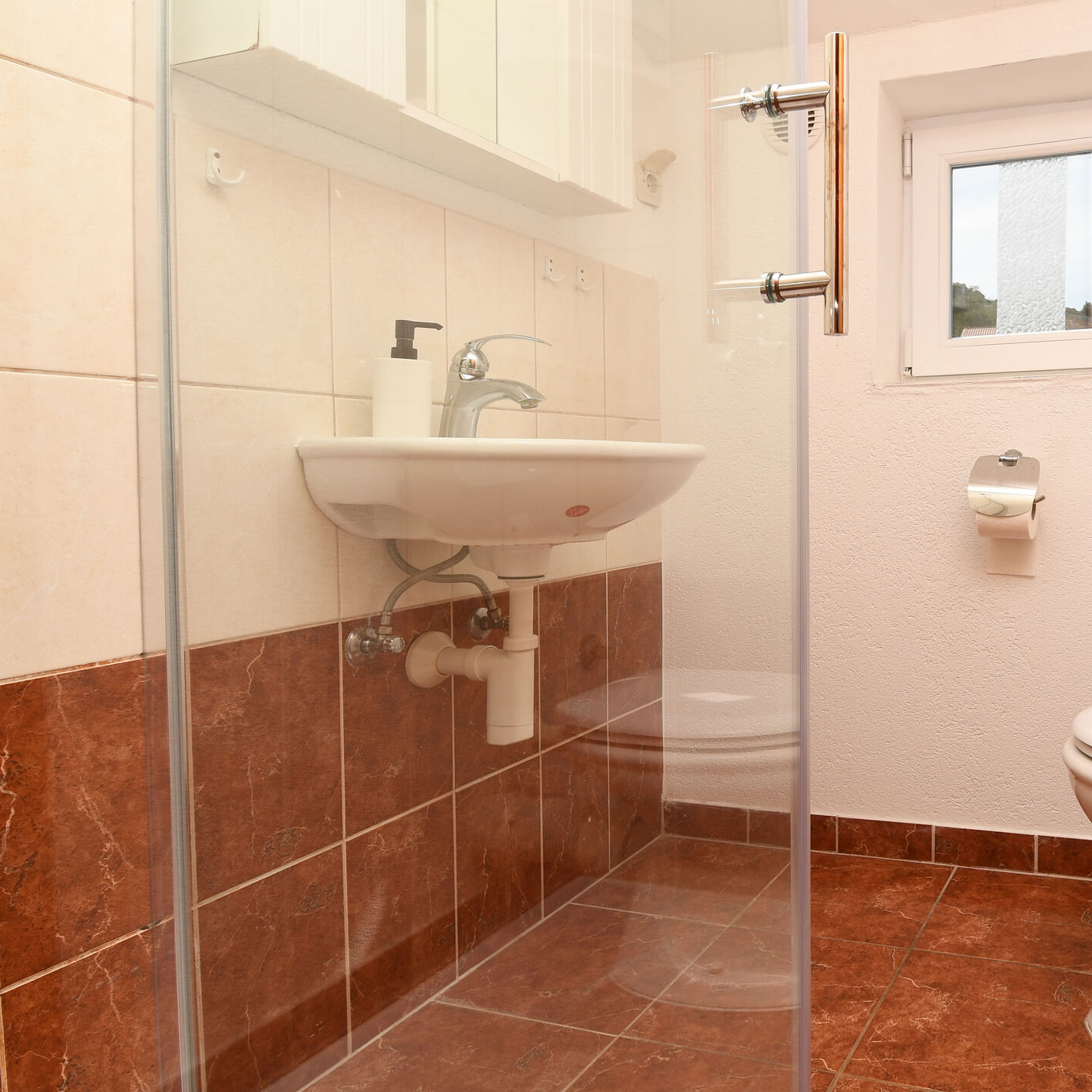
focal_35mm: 25
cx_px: 908
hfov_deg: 57.1
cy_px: 531
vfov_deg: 62.9
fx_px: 892
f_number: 8
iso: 100
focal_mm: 10
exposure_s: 1/250
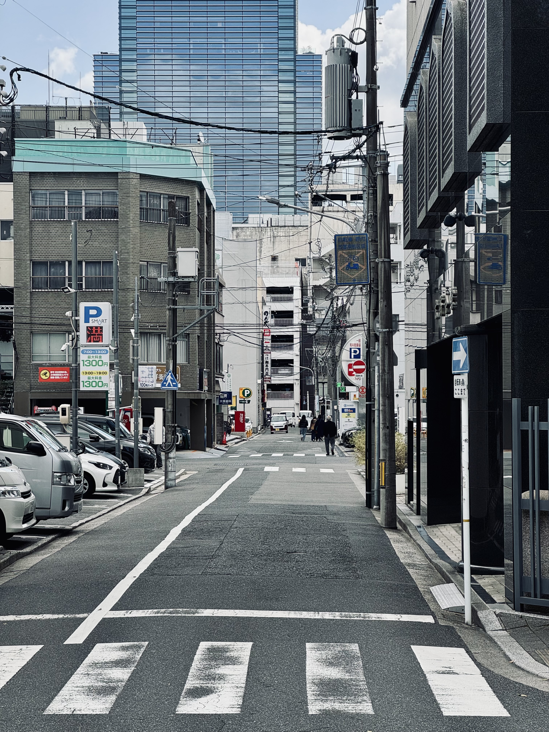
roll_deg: +0.2
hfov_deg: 19.1
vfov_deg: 25.3
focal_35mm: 77
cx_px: 274
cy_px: 366
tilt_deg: +2.0
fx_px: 1628
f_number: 2.8
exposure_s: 1/298
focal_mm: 9
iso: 25
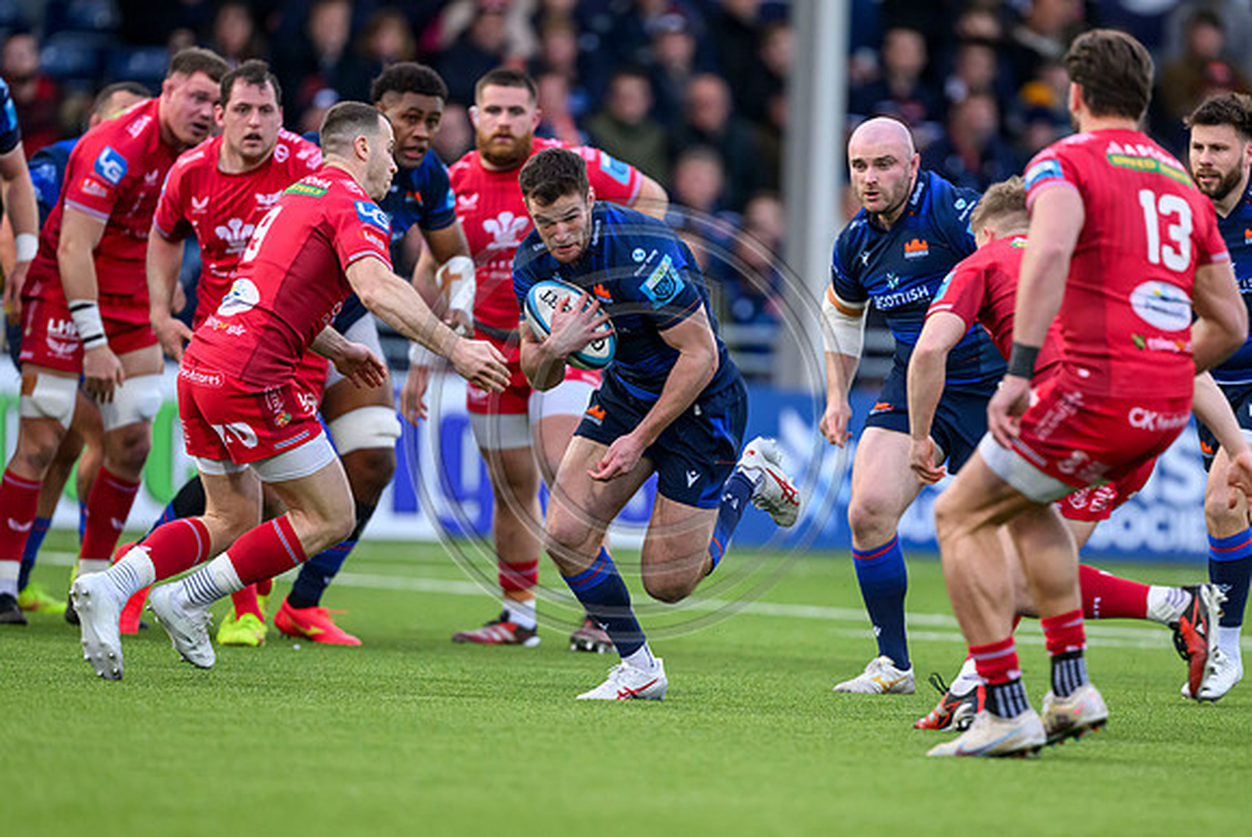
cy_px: 531
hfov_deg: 4.0
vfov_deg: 2.7
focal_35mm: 509
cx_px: 708
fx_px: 17729
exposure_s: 1/1600
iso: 2500
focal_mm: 400
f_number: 3.2
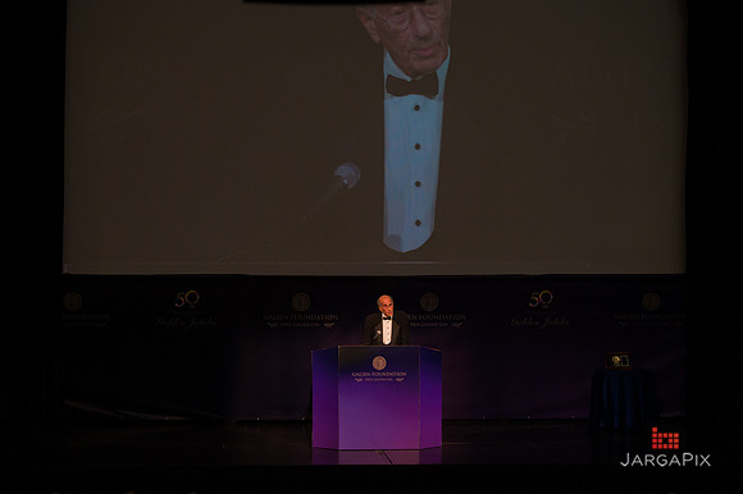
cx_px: 372
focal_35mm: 85
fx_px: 1753
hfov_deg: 23.9
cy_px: 247
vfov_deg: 16.1
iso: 1600
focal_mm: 85
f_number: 4
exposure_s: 1/200
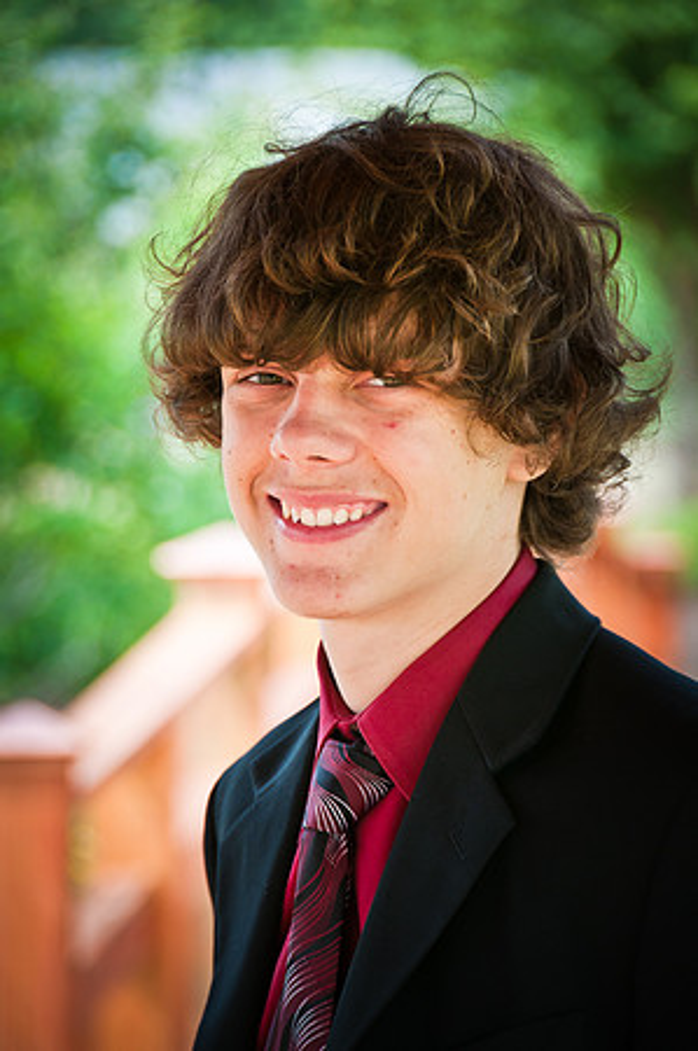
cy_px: 526
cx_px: 349
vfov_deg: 8.1
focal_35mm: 255
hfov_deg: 5.4
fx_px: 7433
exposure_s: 1/250
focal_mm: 170
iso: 200
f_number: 5.6
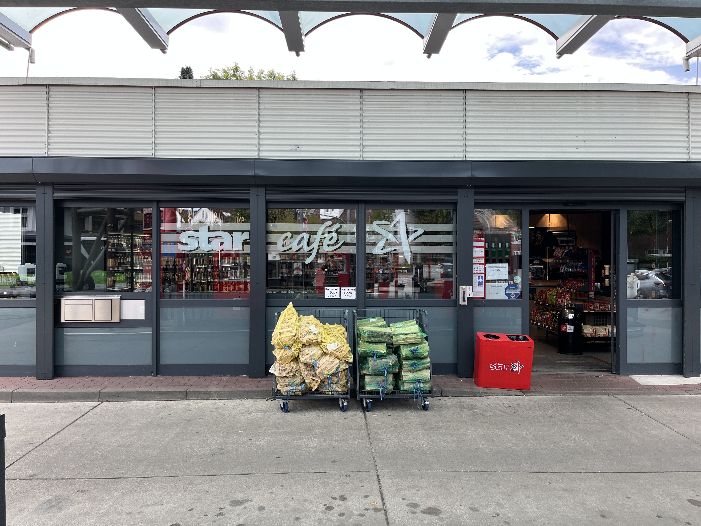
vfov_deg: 53.1
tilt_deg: +1.2
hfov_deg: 67.3
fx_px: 527
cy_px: 263
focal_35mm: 26
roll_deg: +0.7
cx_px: 350
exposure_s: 1/450
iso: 50
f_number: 1.6
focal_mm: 5.1
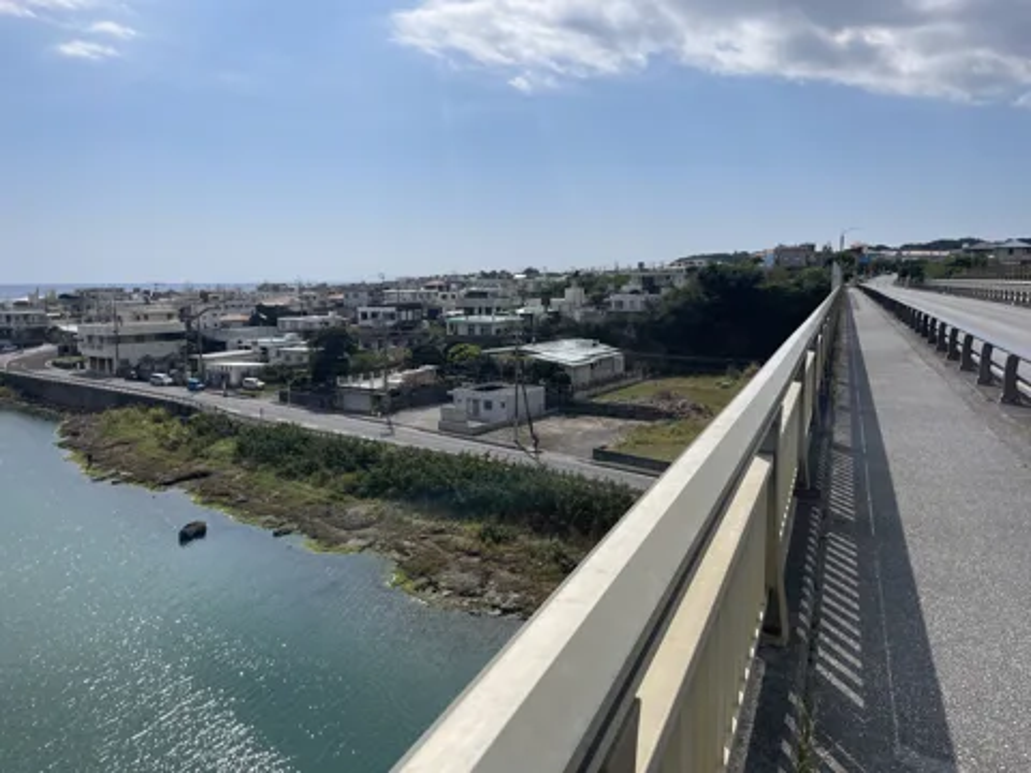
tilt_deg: -9.6
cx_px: 516
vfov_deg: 53.1
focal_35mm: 26
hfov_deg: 67.3
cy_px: 386
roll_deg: +2.6
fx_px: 774
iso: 32
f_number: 1.6
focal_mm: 4.2
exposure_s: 1/9091
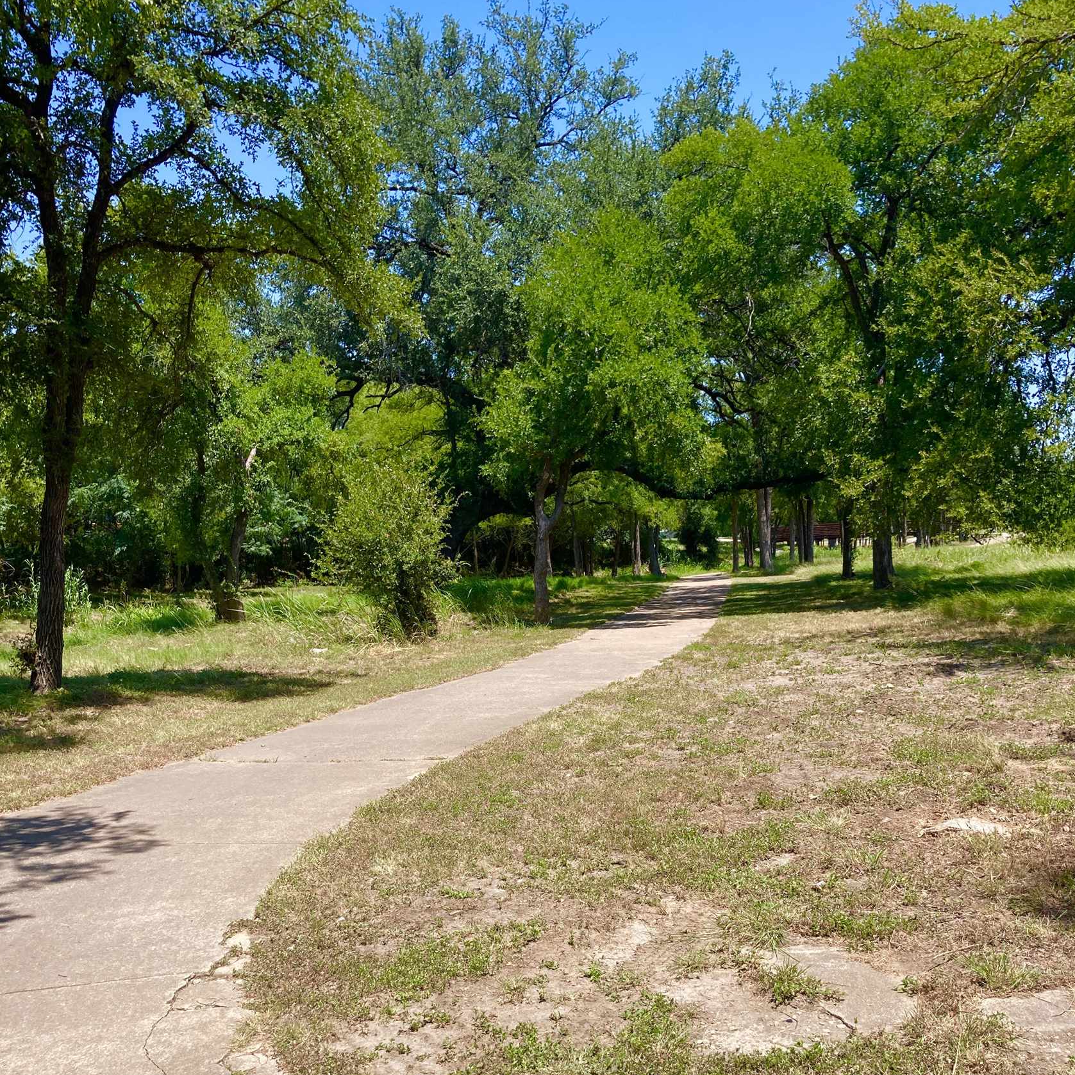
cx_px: 523
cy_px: 663
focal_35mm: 34
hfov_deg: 48.4
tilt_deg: -4.2
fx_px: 1195
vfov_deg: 48.1
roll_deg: +1.7
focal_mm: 3.99
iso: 20
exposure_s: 1/1473
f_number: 1.8
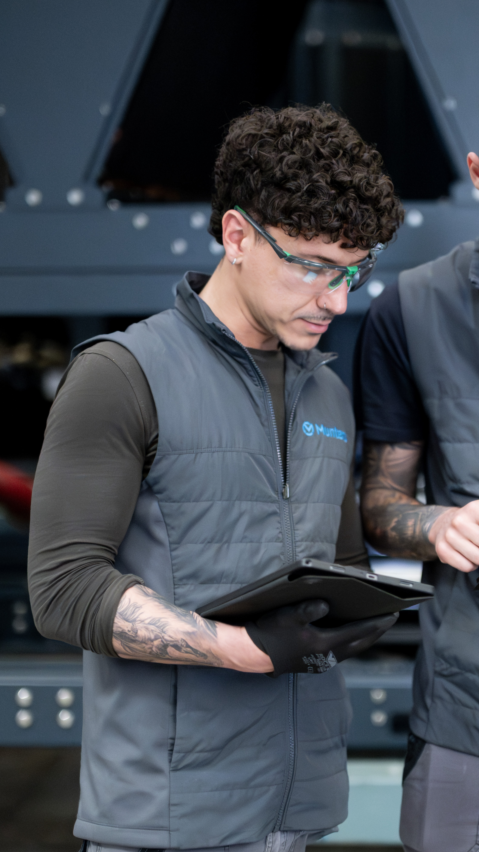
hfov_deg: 15.2
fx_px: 1784
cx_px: 383
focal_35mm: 79
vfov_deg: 26.8
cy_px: 428
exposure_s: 1/8000
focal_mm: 50
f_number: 1.4
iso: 20000
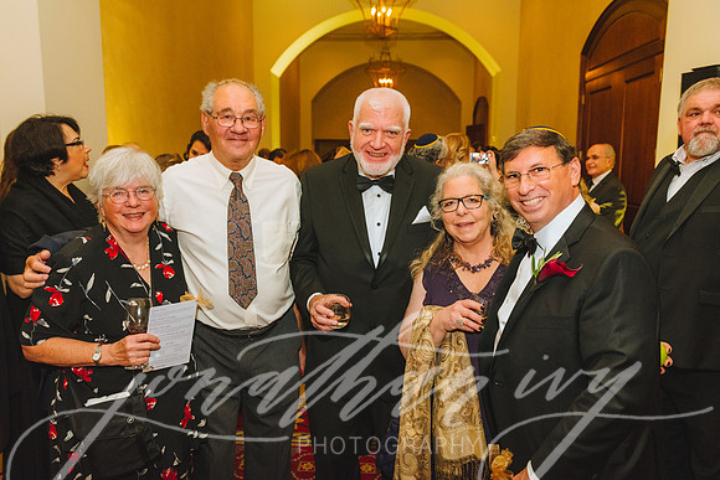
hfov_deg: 65.4
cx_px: 360
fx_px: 560
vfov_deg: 46.4
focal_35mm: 28
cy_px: 240
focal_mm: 28
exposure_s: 1/125
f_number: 4
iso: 3200
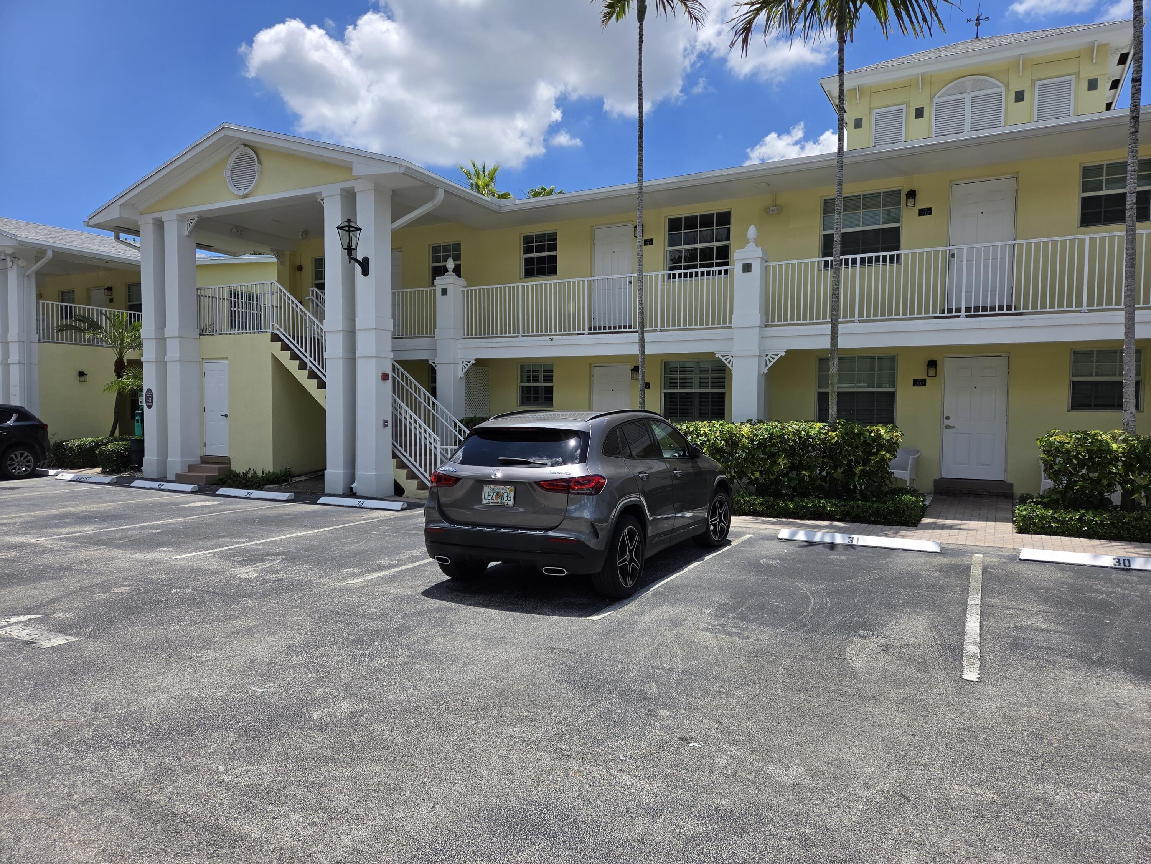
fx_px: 765
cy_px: 432
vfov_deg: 58.9
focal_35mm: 23
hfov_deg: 73.9
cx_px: 576
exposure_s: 1/5977
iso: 80
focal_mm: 5.4
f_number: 1.8
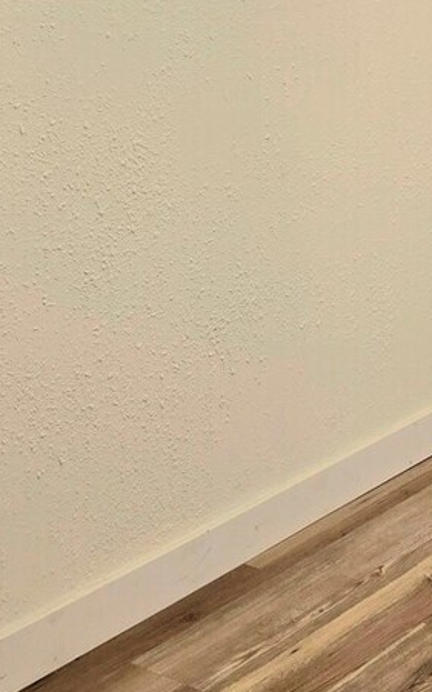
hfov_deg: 15.8
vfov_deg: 24.3
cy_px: -111
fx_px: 1470
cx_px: 569
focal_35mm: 78
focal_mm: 6.3
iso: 64
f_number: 1.7
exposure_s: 1/120
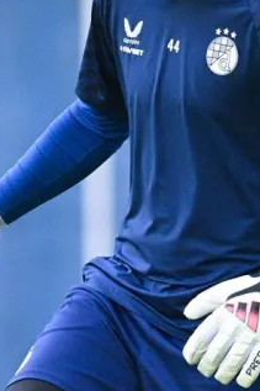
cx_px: 59
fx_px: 11712
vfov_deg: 1.9
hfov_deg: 1.3
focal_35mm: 1080
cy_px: 364
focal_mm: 300
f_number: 2.8
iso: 3200
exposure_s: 1/800
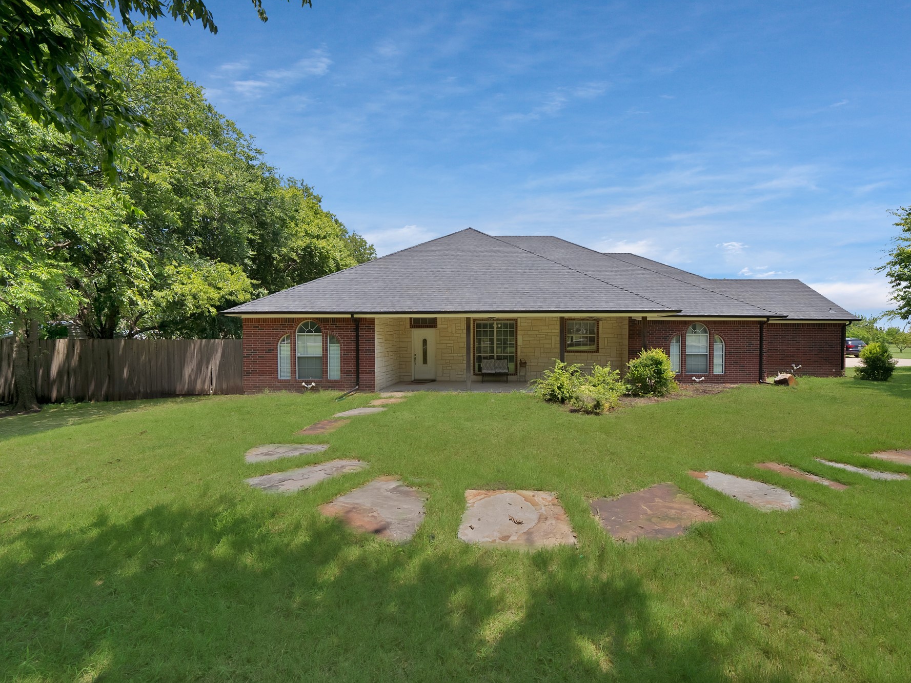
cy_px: 341
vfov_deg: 89.9
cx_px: 504
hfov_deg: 105.8
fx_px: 342
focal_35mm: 13
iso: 640
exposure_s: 1/320
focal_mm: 12
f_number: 9
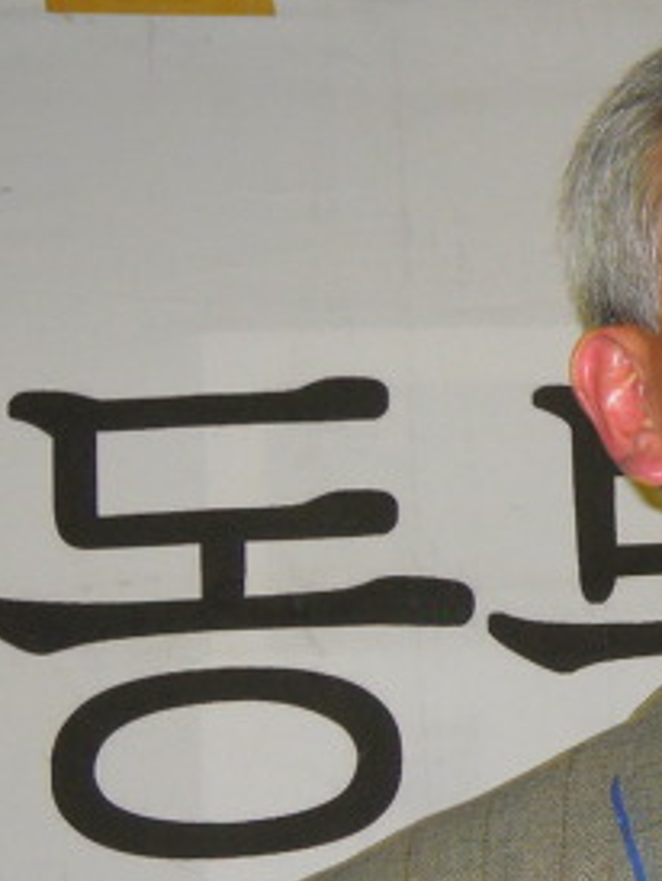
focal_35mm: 124
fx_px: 3157
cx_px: 840
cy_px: 579
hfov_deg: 11.7
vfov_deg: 15.8
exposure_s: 1/25
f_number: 3
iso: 200
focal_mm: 6.4
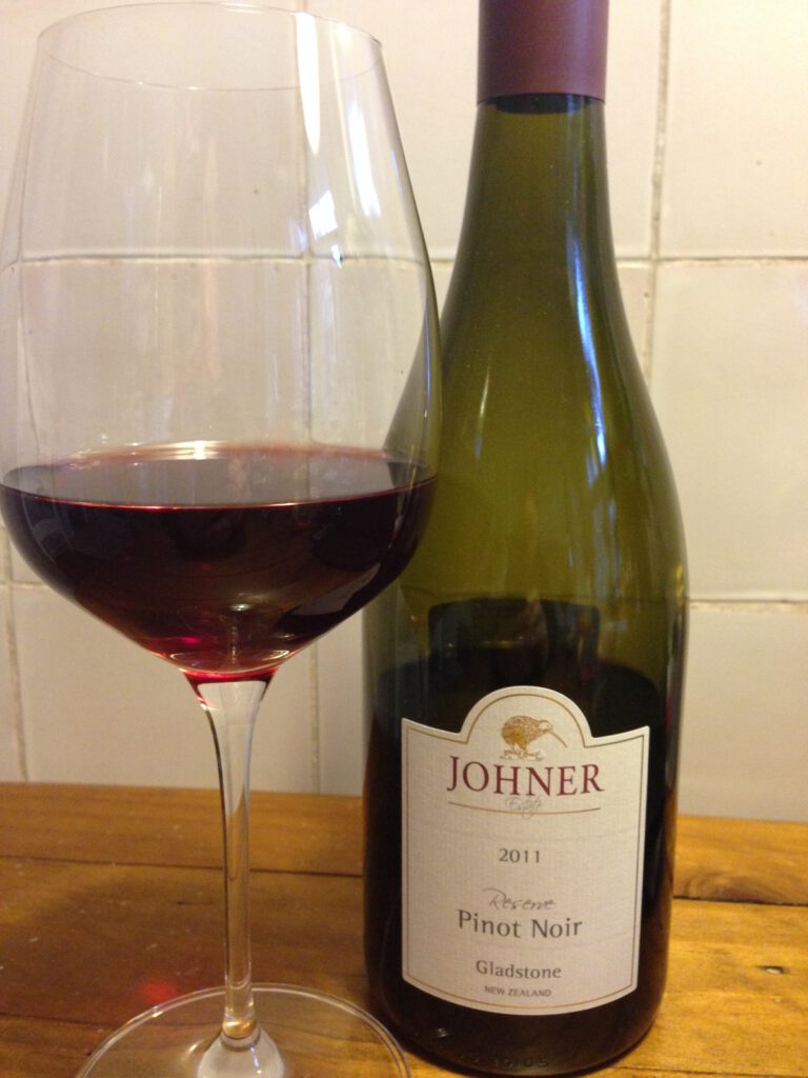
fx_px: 1027
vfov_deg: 55.4
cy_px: 539
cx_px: 404
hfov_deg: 42.9
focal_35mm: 33
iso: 250
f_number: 2.4
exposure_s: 1/20
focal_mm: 4.12
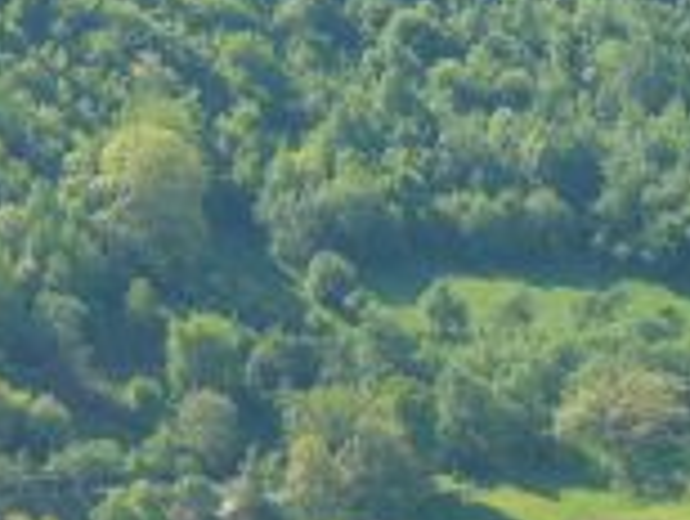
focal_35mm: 431
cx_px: -300
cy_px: 650
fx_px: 8605
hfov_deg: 4.6
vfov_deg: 3.5
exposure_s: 1/250
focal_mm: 17.2
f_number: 7
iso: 200
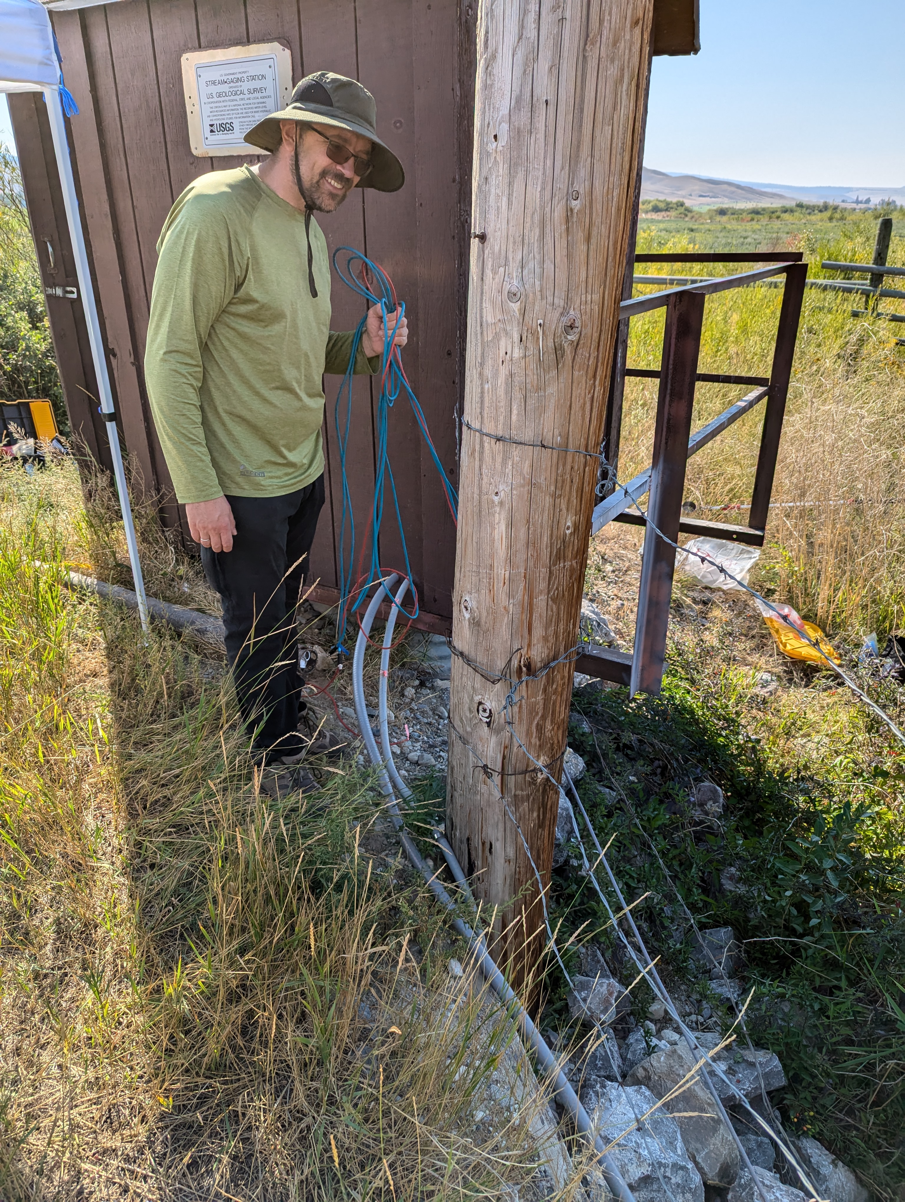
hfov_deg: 56.9
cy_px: 601
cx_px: 452
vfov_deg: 71.5
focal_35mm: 24
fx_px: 835
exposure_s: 1/2096
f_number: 1.85
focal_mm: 6.81
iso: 41
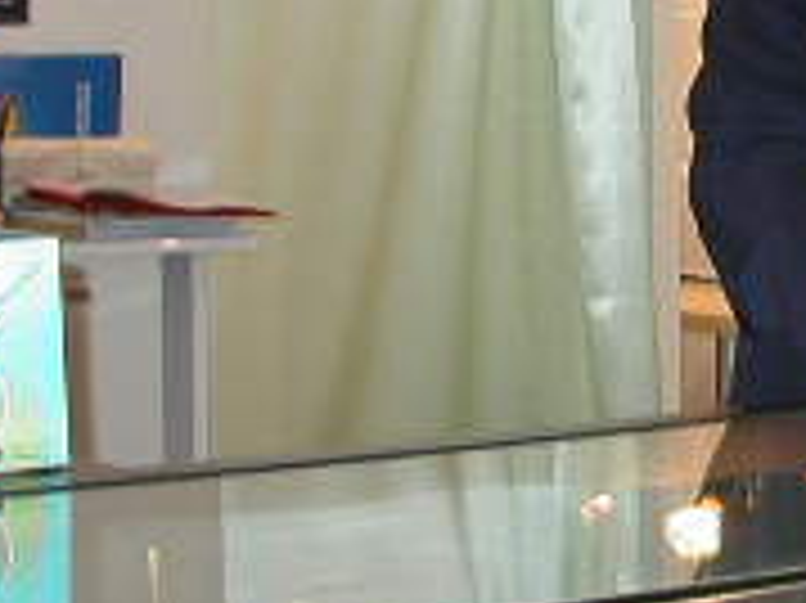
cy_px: 130
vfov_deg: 10.9
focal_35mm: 136
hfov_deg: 14.0
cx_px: 1013
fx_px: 3165
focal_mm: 7.85
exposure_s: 1/30
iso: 100
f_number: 2.6
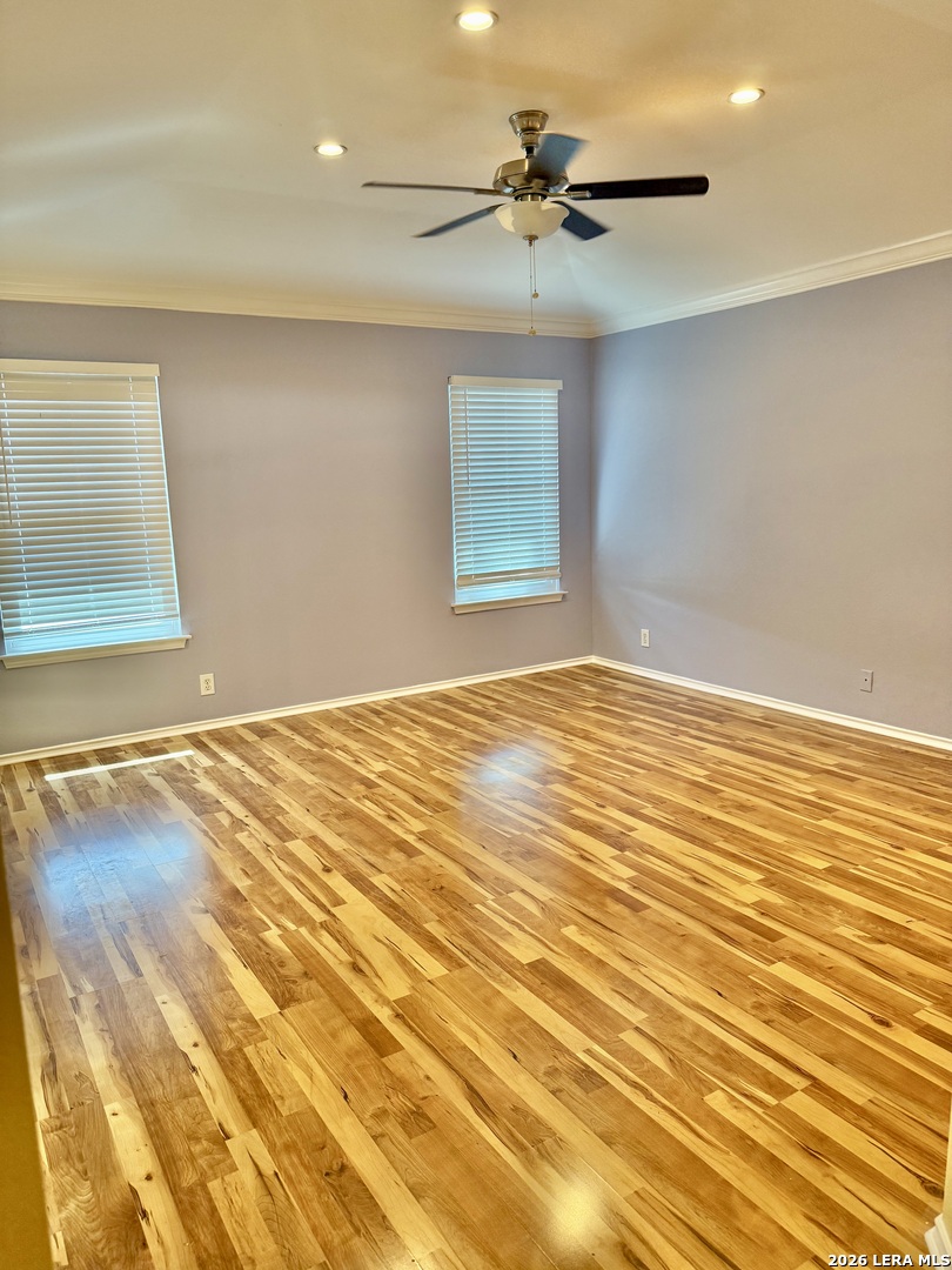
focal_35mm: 24
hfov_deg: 56.8
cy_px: 635
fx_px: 880
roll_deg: +1.5
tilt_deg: -8.6
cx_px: 476
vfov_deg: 71.6
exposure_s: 1/120
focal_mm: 6.76
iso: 250
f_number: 1.78
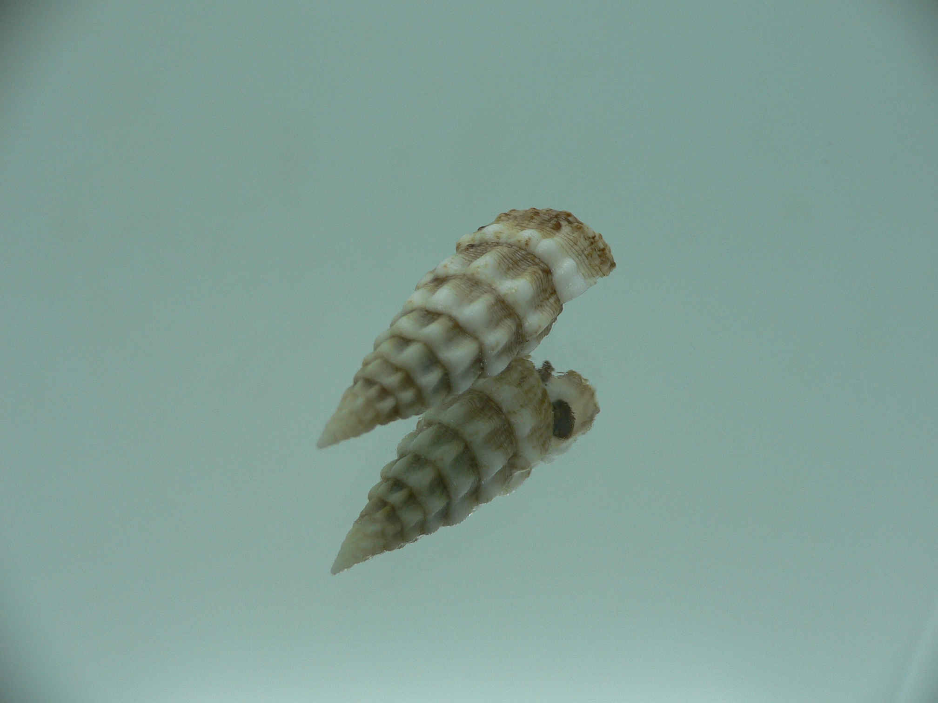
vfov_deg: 40.7
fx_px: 948
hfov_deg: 52.6
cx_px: 469
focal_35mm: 35
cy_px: 352
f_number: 2.8
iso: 80
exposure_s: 1/80
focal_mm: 4.6
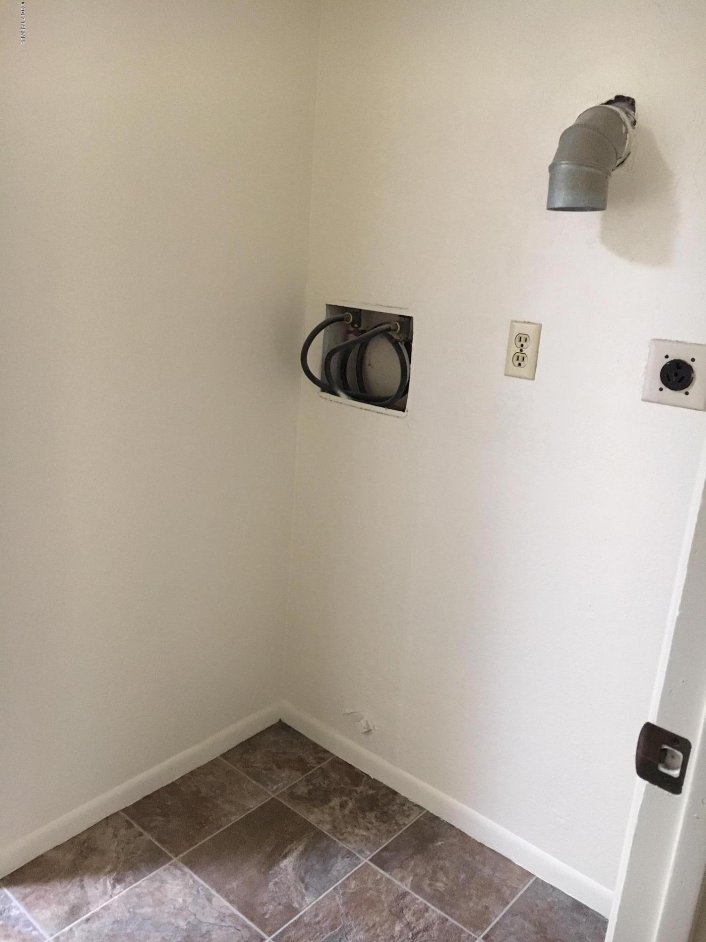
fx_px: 789
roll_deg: -5.3
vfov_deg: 61.7
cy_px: 471
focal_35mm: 29
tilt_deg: -15.7
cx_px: 353
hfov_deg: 48.2
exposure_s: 1/30
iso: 200
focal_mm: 4.15
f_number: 2.2
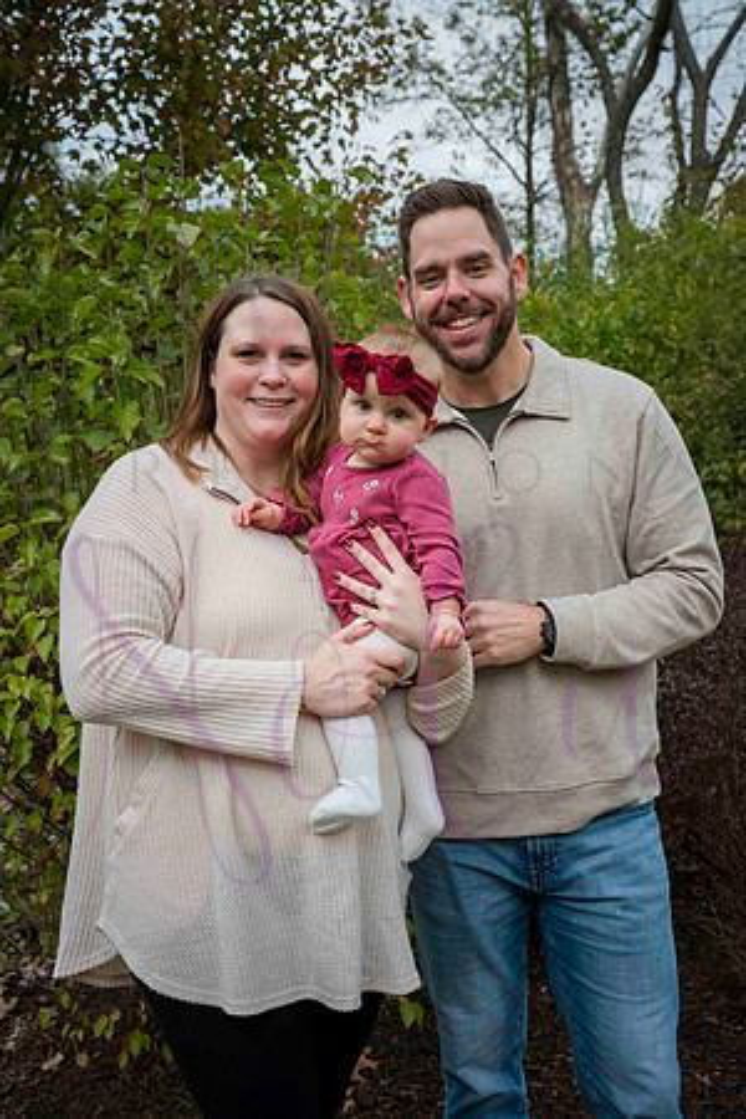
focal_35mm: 46
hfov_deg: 29.2
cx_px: 373
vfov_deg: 42.7
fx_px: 1430
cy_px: 560
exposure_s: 1/500
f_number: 7.1
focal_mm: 46
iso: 400
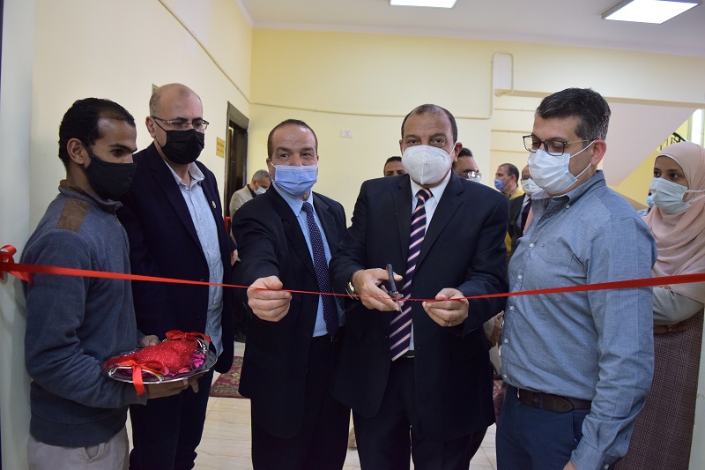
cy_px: 235
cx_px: 352
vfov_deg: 47.9
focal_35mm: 27
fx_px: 529
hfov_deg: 67.4
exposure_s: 1/200
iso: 1250
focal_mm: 18
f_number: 3.5
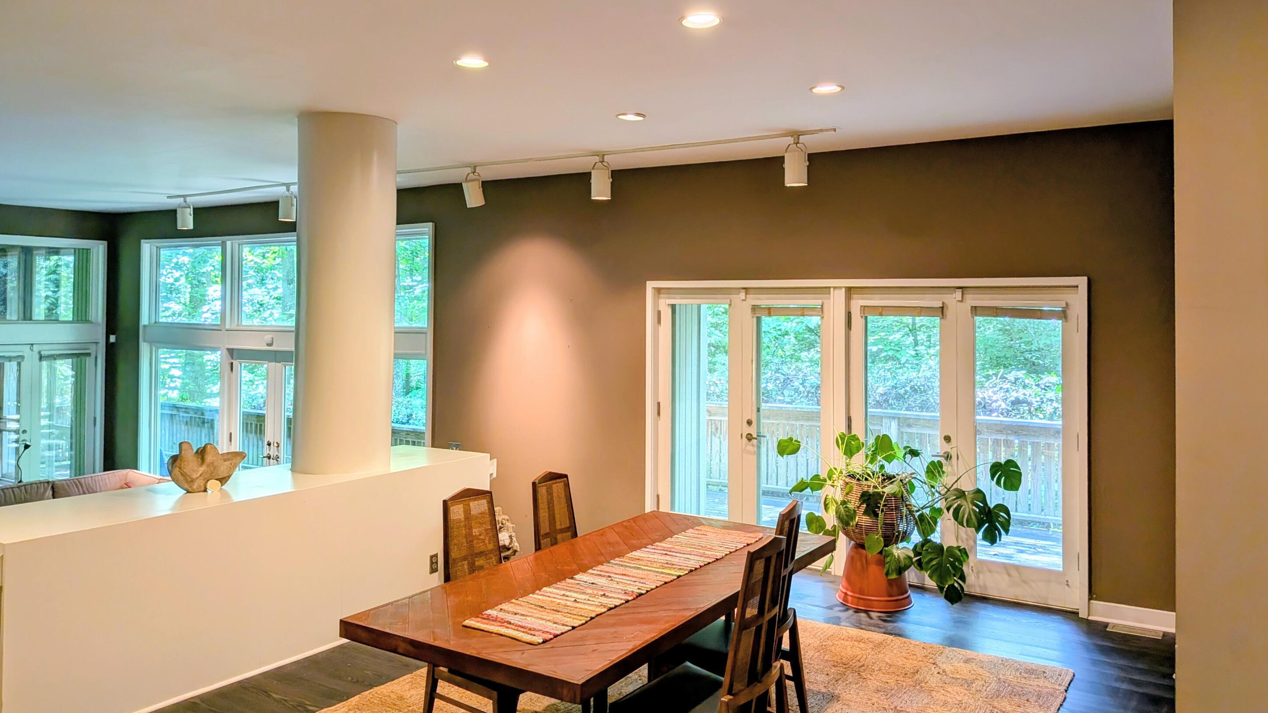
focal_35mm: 27
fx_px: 908
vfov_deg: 42.7
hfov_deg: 69.9
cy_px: 281
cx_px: 638
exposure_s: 1/134
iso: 32
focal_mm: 4.53
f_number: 1.7
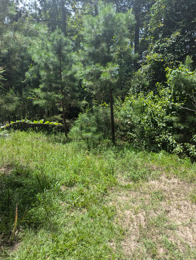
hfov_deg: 56.9
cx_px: 98
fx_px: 181
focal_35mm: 24
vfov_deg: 71.5
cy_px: 130
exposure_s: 1/633
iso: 40
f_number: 1.85
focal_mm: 6.81
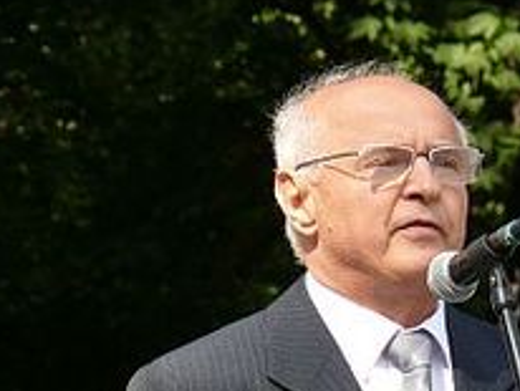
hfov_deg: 2.5
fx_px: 11836
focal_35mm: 787
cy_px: 343
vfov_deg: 1.9
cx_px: 394
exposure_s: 1/250
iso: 100
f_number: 4.5
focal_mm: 48.2
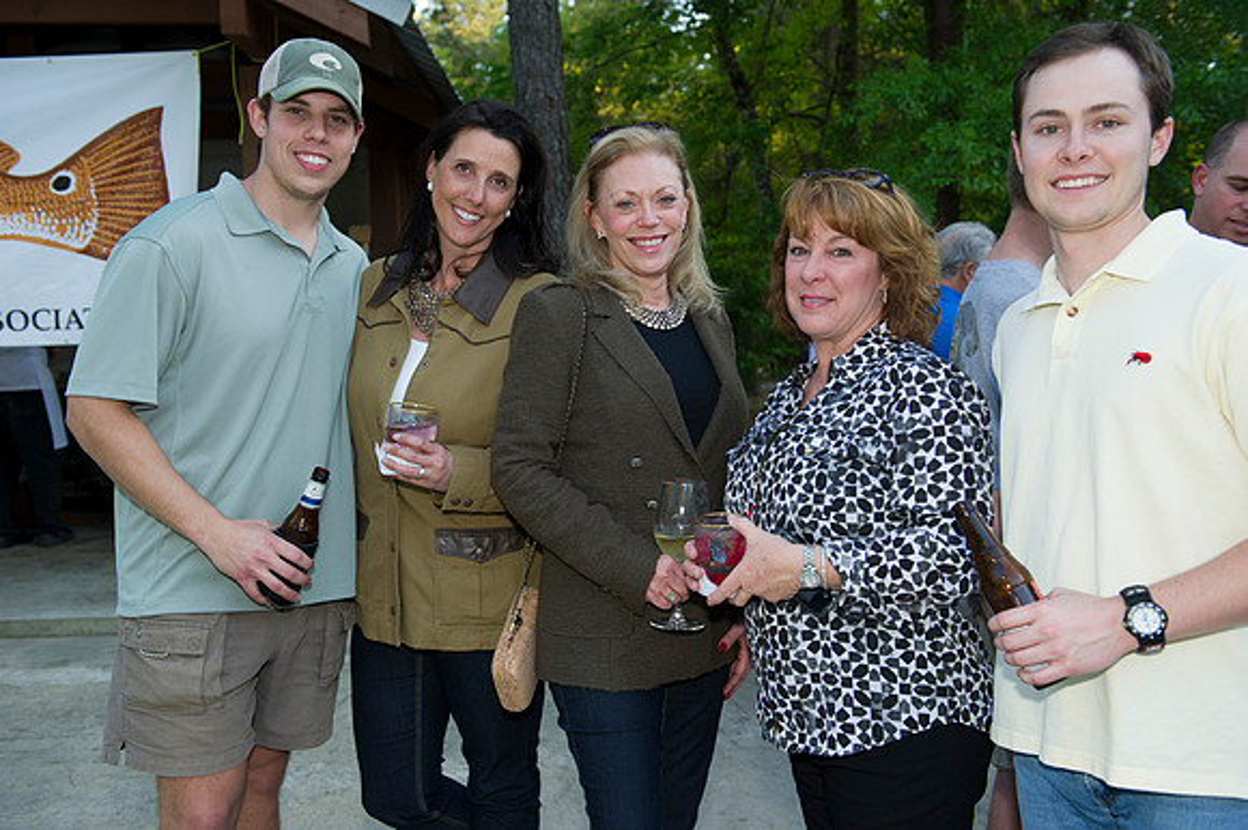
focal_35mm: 36
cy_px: 415
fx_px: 1247
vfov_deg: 36.8
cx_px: 624
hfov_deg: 53.2
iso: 320
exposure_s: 1/125
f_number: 4.5
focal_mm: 36
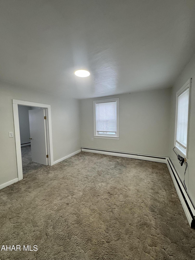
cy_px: 130
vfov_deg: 102.1
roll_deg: +1.9
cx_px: 98
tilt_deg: -4.2
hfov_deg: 85.7
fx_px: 105
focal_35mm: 14
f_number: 2.2
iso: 200
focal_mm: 2.22
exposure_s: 1/120
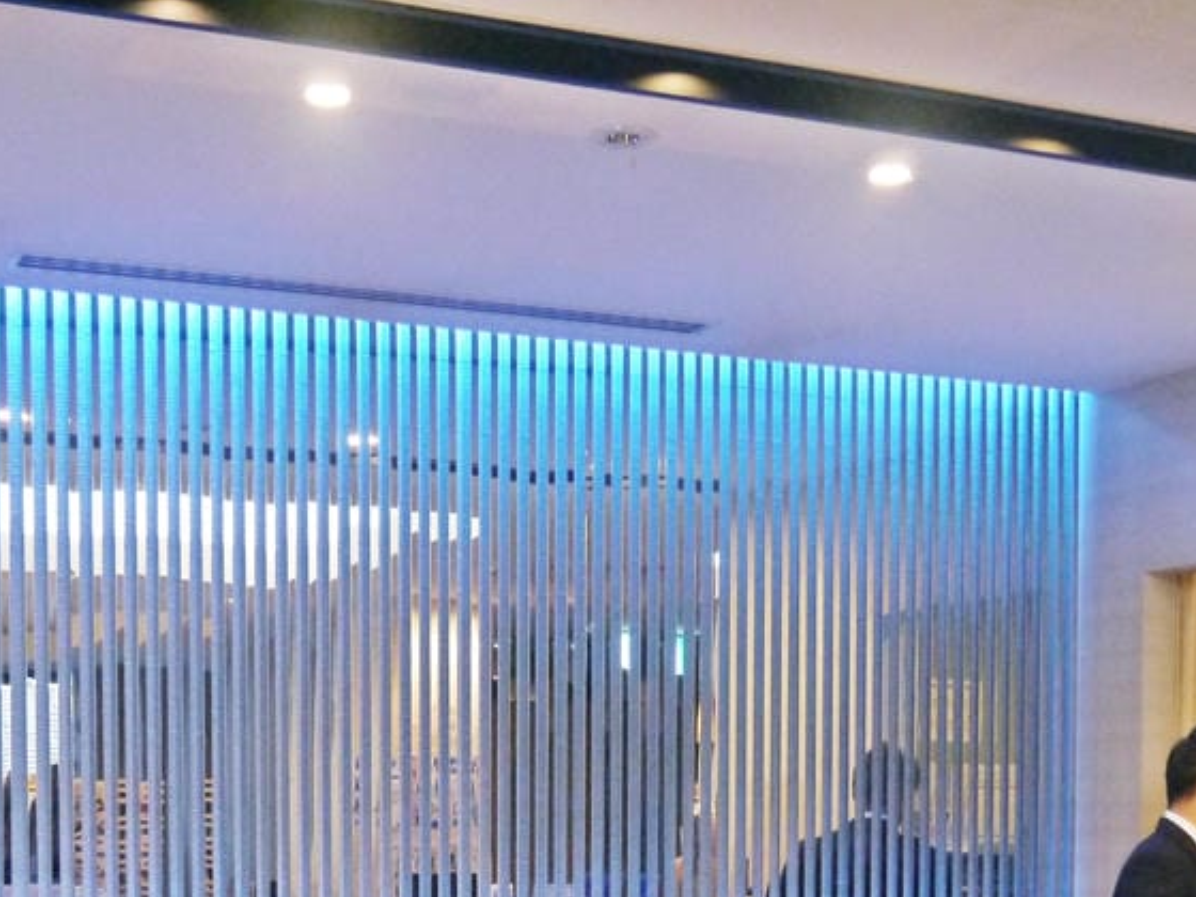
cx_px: 517
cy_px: 959
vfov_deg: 23.1
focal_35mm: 60
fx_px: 2073
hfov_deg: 32.1
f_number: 3.5
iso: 1600
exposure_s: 1/125
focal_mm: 14
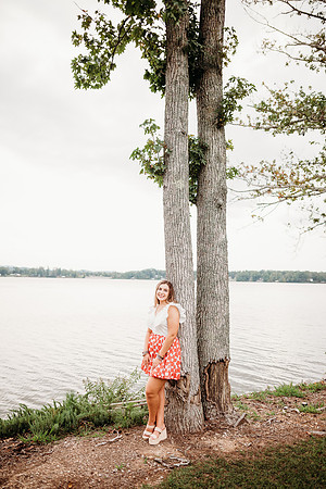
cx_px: 163
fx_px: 326
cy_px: 244
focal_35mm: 24
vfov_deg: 73.7
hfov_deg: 53.1
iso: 200
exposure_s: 1/500
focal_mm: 24
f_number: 2.2
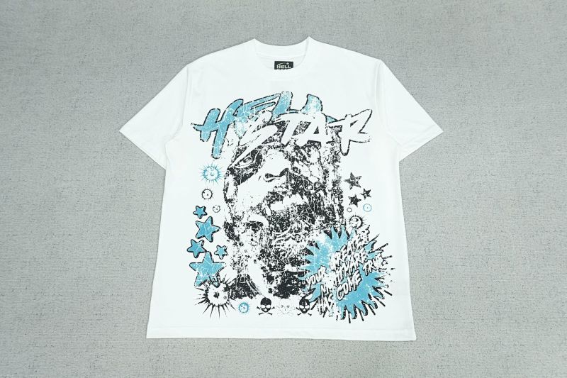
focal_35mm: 24
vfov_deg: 53.1
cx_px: 284
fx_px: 378
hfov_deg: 73.8
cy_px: 189
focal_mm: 16
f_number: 8
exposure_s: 1/160
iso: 1000
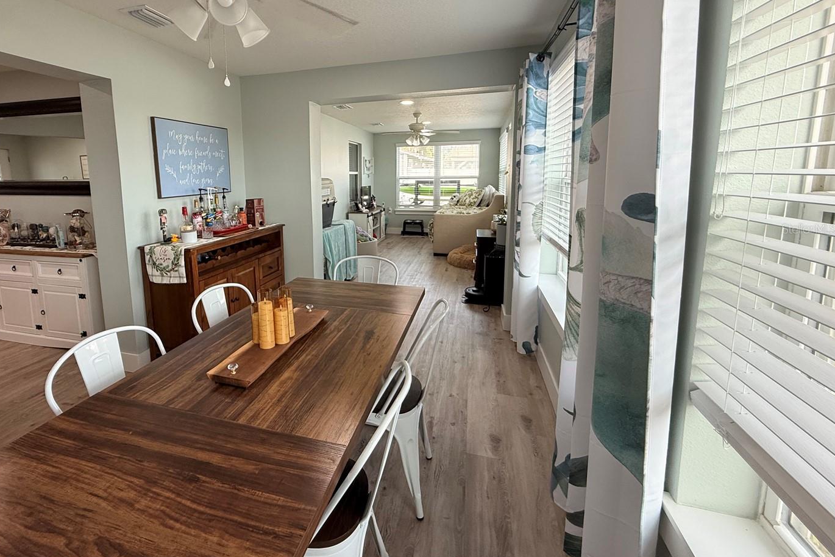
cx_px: 352
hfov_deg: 92.5
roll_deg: +1.2
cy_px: 229
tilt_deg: -6.5
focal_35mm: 17
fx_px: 394
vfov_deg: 69.9
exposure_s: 1/120
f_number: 2.2
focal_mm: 2.22
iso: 100
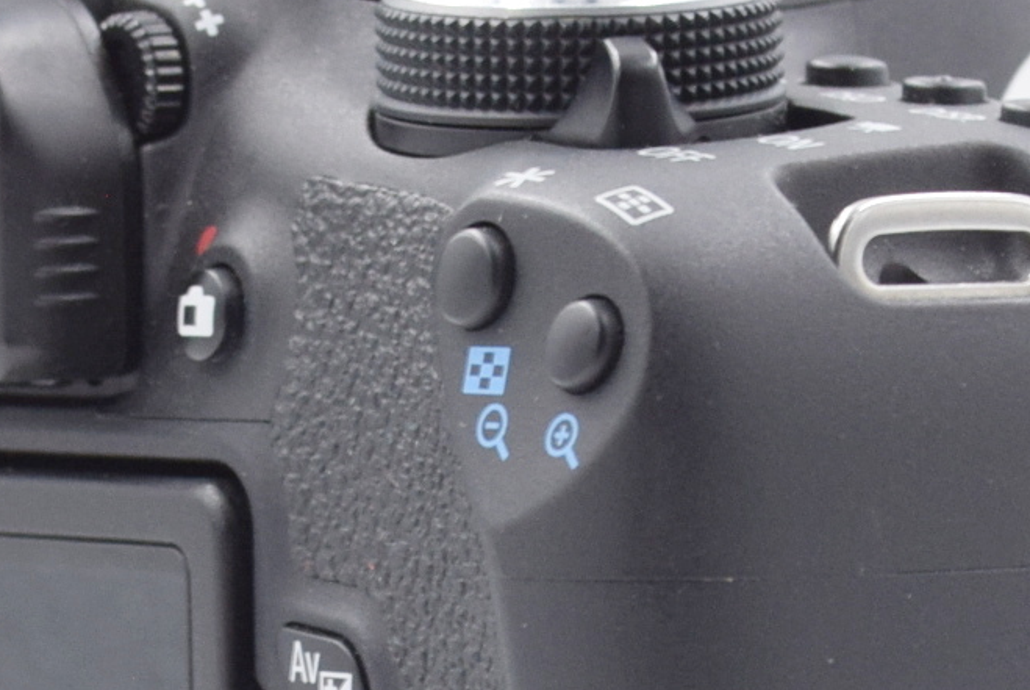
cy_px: 1120
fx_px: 8192
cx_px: 567
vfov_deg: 4.8
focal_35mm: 286
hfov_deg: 7.2
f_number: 8
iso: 400
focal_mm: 42
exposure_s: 1/100
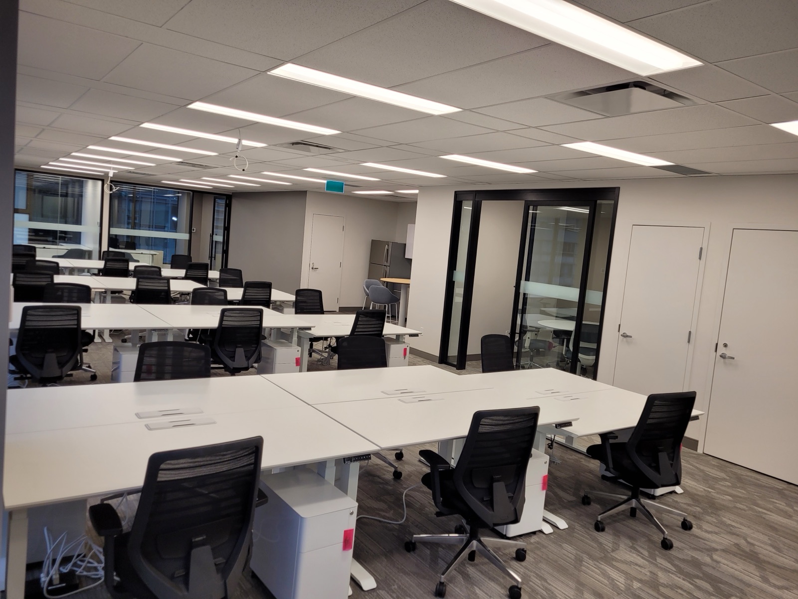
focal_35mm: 26
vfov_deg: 53.1
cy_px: 300
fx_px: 599
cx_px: 399
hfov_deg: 67.3
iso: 64
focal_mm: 5.4
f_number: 1.8
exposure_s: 1/120
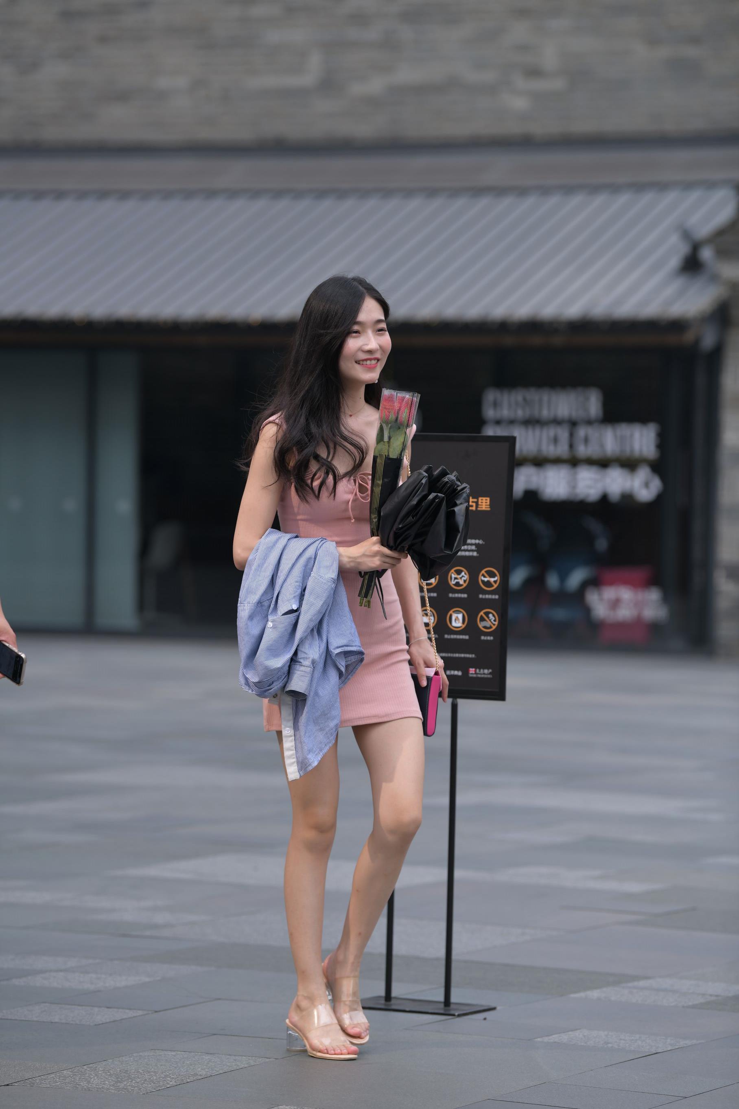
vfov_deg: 13.7
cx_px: 370
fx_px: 4618
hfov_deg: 9.1
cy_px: 554
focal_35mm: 150
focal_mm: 150
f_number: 4
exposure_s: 1/800
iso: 125
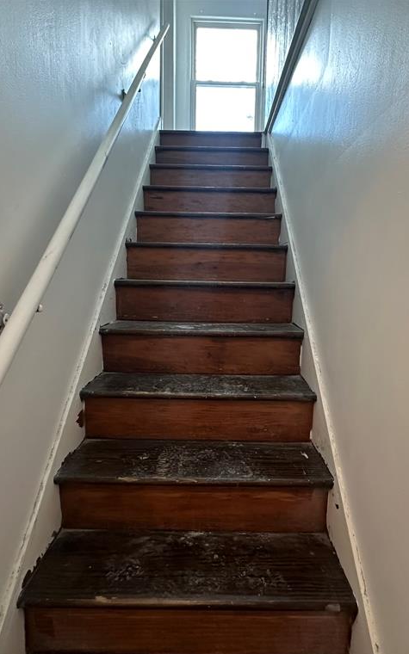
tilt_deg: -5.9
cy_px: 330
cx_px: 219
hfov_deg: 59.6
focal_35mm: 20
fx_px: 357
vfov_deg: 85.1
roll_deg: -1.1
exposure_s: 1/60
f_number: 2.2
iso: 500
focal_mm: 2.22
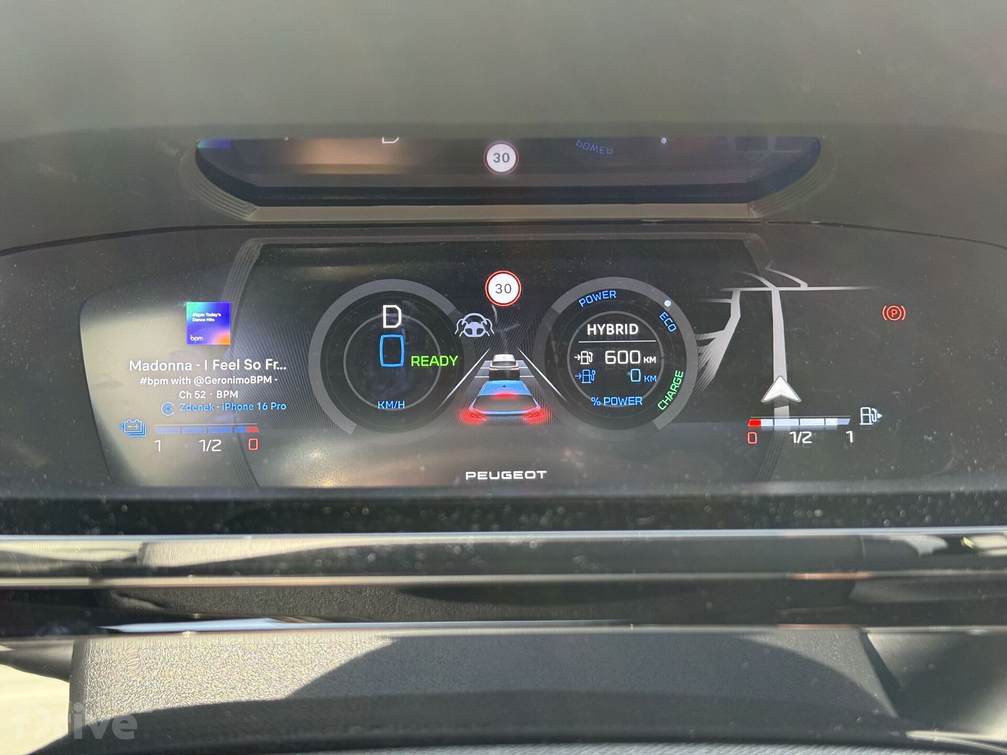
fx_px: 1396
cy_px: 378
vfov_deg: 30.3
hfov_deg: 39.7
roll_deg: -1.7
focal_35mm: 48
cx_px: 504
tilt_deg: -6.5
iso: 160
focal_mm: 6.76
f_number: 1.78
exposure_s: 1/67
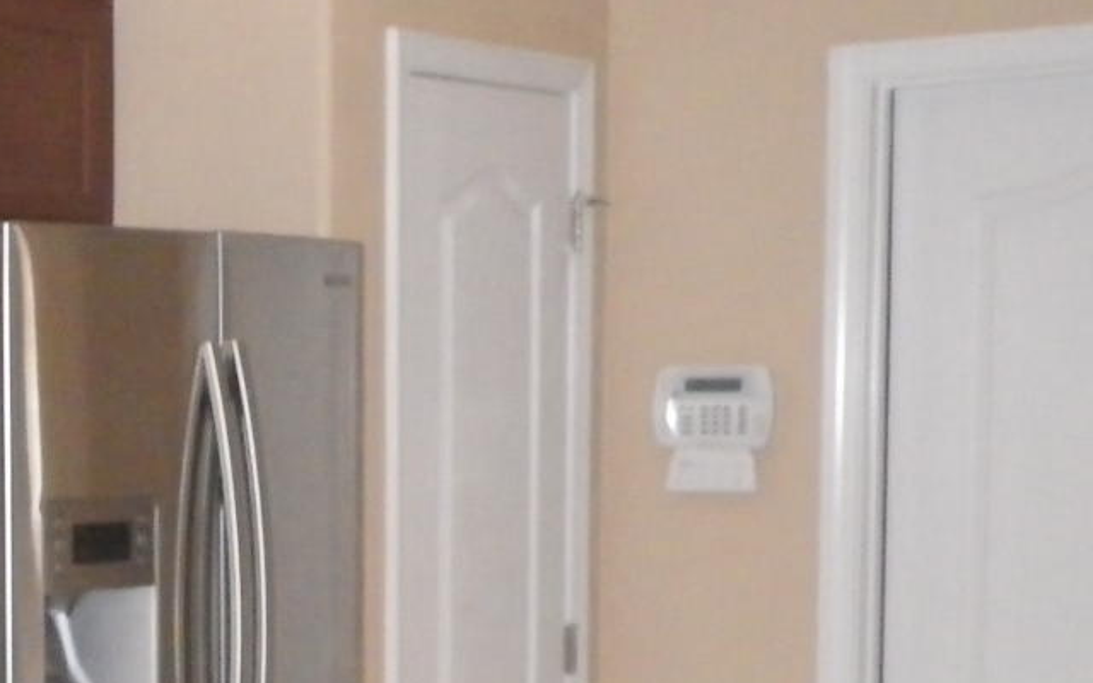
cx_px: -465
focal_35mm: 95
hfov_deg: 19.5
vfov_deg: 13.6
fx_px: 2830
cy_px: 664
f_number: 3.5
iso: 500
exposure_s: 1/50
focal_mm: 5
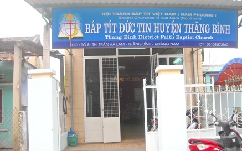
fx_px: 251
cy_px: 78
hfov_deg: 51.5
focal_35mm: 38
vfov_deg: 33.6
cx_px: 123
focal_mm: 5.7
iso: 73
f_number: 2.8
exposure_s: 1/52
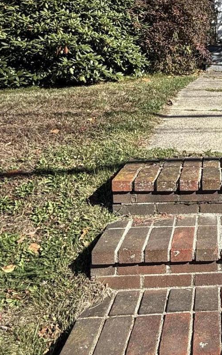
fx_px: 358
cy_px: 96
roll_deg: -0.6
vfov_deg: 50.9
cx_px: 251
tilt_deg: -4.1
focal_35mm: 37
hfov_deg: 30.4
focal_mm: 2.22
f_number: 2.2
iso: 50
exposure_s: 1/1399
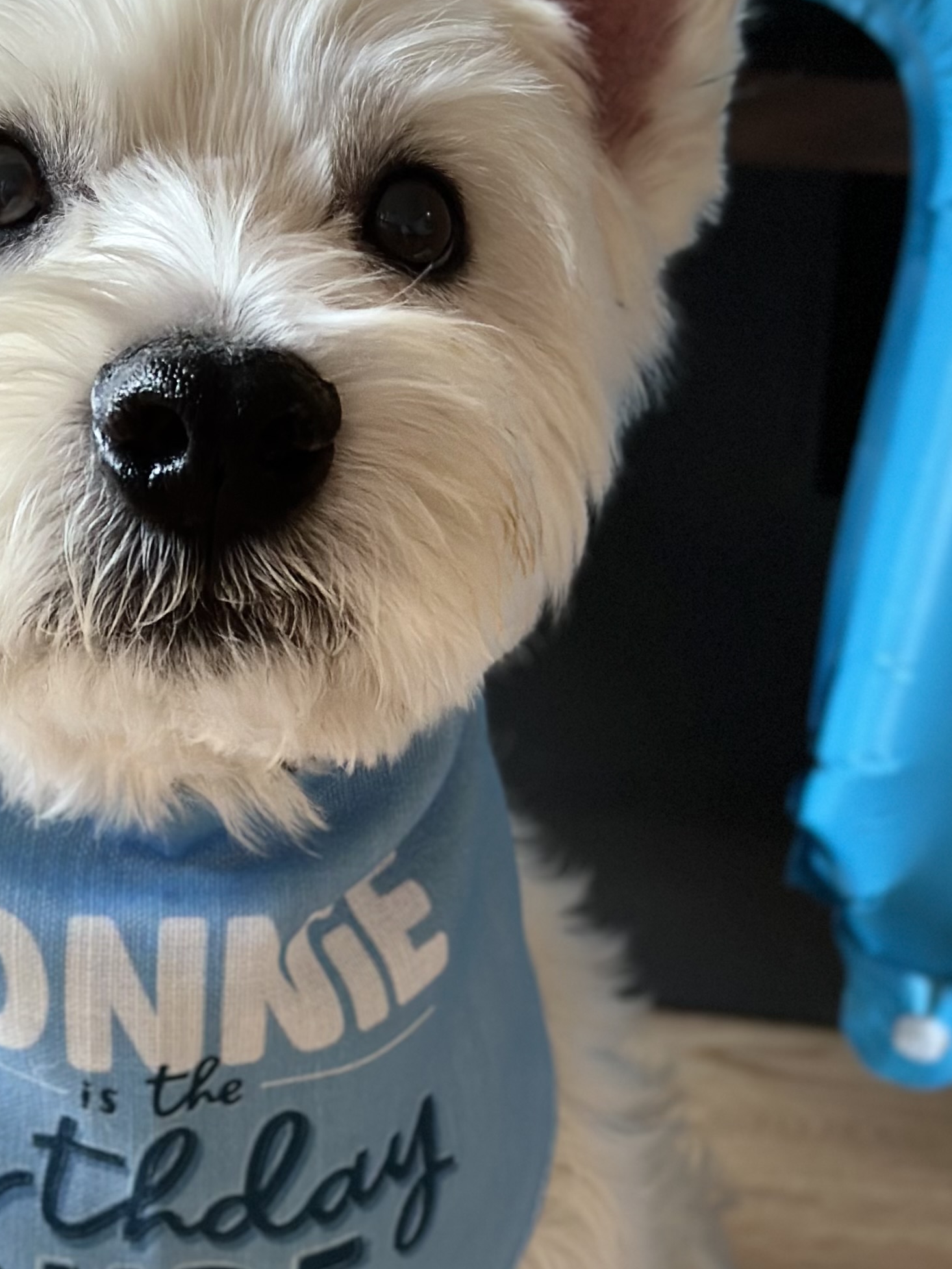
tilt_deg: -25.2
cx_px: 271
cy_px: 897
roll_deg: -0.7
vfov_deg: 19.7
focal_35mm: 99
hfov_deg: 14.9
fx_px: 3631
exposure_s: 1/49
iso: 250
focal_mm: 6.86
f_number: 1.78
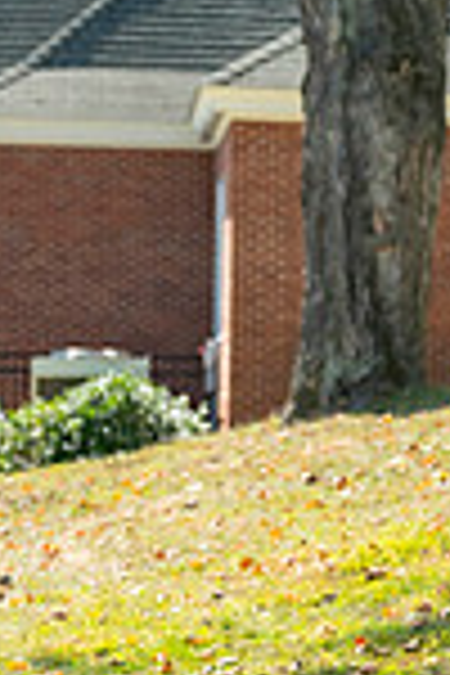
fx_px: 3393
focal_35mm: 181
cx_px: 814
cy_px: 328
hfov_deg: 7.4
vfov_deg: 11.4
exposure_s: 1/8000
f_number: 2.8
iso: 1000
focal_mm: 45
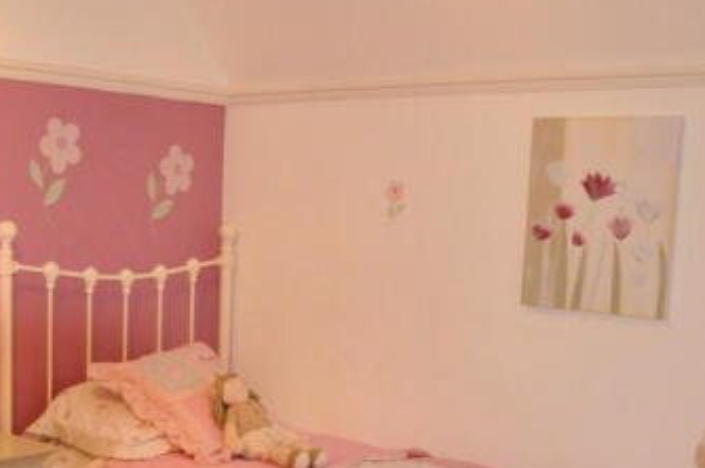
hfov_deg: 37.1
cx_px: 228
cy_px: 367
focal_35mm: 53
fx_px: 1037
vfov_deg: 25.1
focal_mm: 18
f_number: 6.3
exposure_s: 1/60
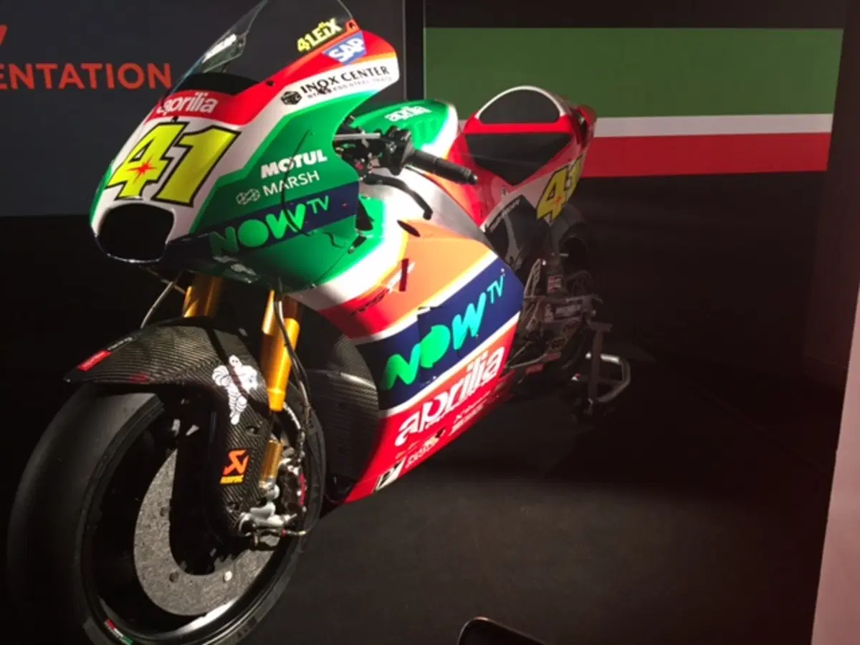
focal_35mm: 29
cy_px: 322
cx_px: 430
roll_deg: -0.3
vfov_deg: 48.2
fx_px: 720
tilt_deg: -15.3
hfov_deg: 61.7
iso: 200
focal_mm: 4.15
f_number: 2.2
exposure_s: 1/33
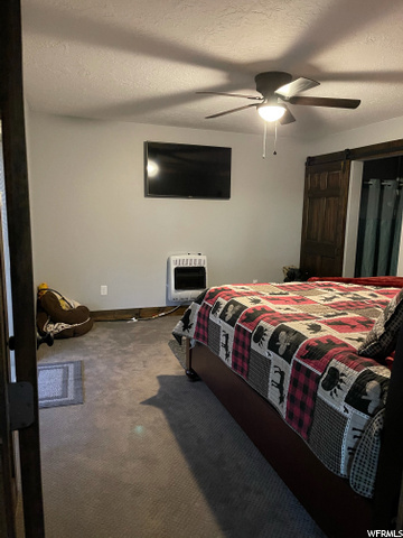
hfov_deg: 53.1
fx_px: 404
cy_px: 269
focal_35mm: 26
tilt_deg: -8.6
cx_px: 202
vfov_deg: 67.3
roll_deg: -1.4
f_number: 1.6
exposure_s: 1/30
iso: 640
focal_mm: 5.1
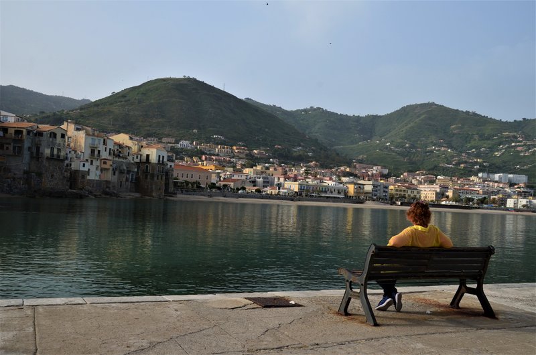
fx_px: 490
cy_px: 178
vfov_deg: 39.8
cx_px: 268
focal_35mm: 33
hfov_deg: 57.3
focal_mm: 22
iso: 250
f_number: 9
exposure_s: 1/160
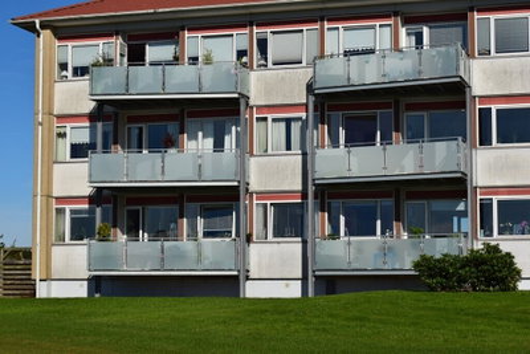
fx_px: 1215
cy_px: 177
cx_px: 265
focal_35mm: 82
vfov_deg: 16.6
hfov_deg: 24.6
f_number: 11
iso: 200
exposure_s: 1/800
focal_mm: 55
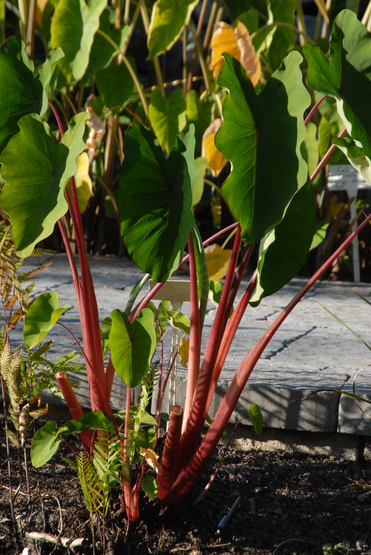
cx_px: 186
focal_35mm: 315
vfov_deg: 6.5
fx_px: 4858
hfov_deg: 4.4
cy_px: 278
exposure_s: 1/250
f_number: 8
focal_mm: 210
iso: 400
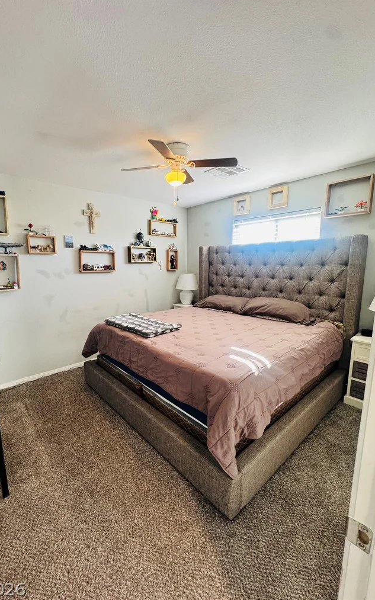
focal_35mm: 15
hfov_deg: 74.6
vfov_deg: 101.5
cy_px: 300
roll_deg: +1.6
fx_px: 245
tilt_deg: -9.3
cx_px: 168
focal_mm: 2.22
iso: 250
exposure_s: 1/120
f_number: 2.2
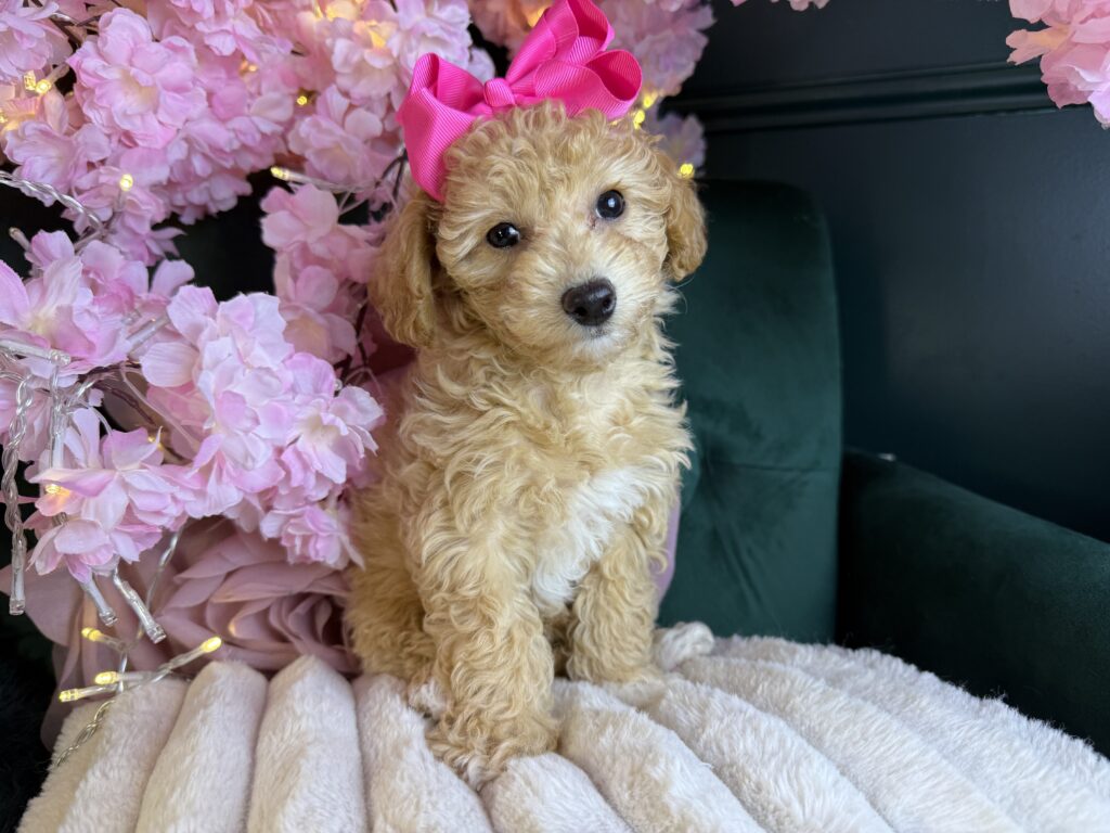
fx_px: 770
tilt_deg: -9.1
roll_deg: -0.2
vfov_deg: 56.8
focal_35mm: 24
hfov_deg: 71.6
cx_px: 555
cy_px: 416
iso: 64
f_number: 1.78
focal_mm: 6.76
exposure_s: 1/191
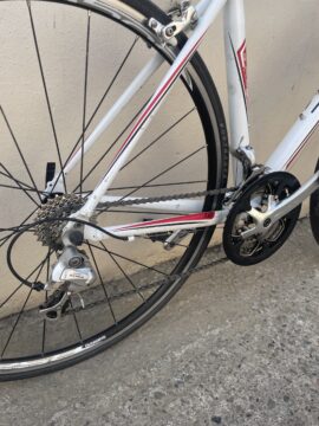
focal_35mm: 26
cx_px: 160
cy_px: 213
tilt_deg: -26.8
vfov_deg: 67.3
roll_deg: -5.8
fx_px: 319
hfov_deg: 53.1
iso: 32
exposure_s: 1/473
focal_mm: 4.2
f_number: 1.6
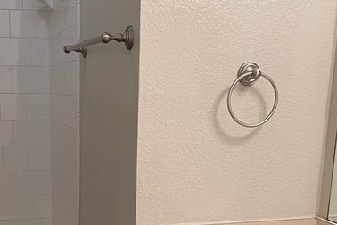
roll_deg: +1.4
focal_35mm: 55
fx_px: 515
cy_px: 212
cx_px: 93
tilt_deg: -12.3
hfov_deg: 35.6
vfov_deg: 23.8
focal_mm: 4.2
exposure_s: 1/60
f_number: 1.6
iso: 80
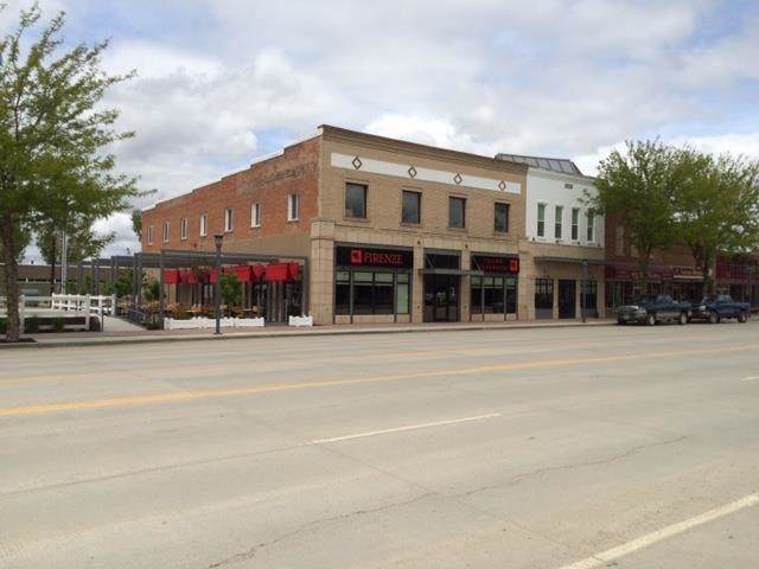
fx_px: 636
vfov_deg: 48.2
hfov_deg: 61.7
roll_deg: -0.9
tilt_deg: +1.6
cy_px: 284
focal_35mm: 29
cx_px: 380
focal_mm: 4.15
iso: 32
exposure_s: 1/4115
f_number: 2.2
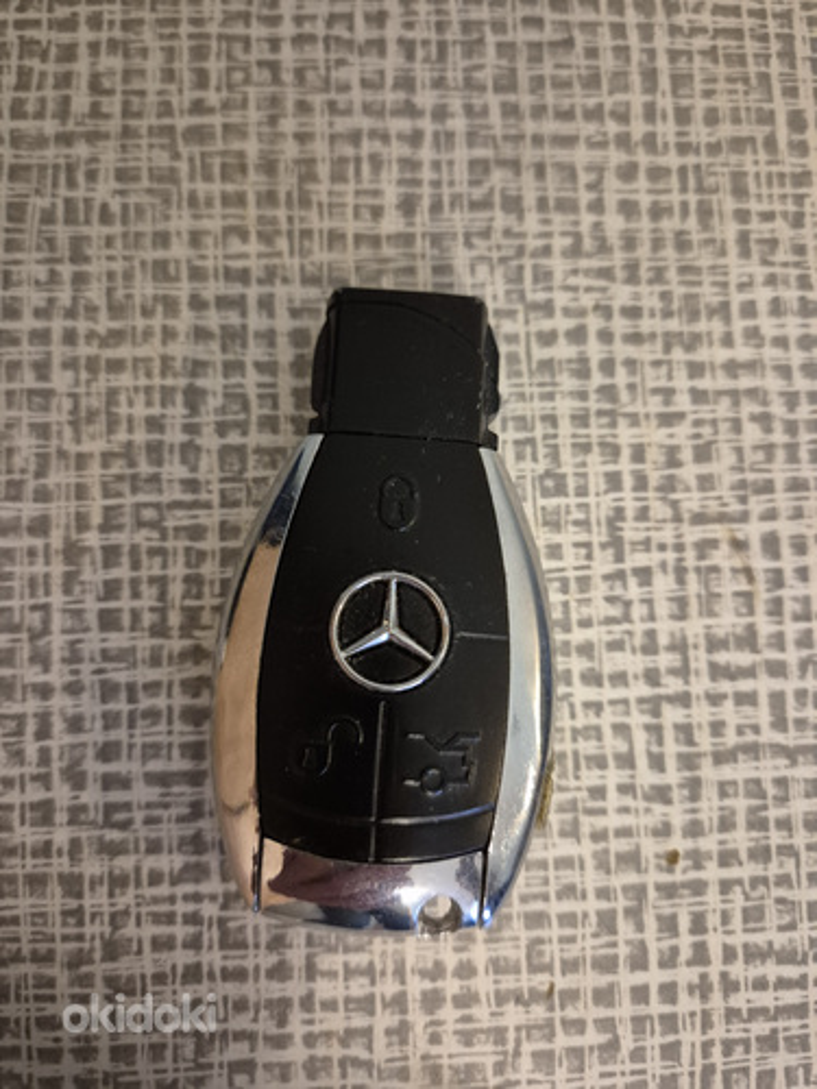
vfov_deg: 73.9
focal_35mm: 23
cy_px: 544
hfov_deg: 58.9
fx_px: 724
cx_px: 408
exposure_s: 1/100
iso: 1250
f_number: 1.8
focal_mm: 5.4
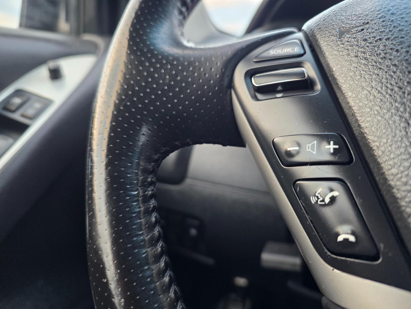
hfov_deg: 73.9
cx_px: 206
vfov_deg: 58.9
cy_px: 154
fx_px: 273
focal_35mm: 23
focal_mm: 6.25
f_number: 1.7
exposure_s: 1/120
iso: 500
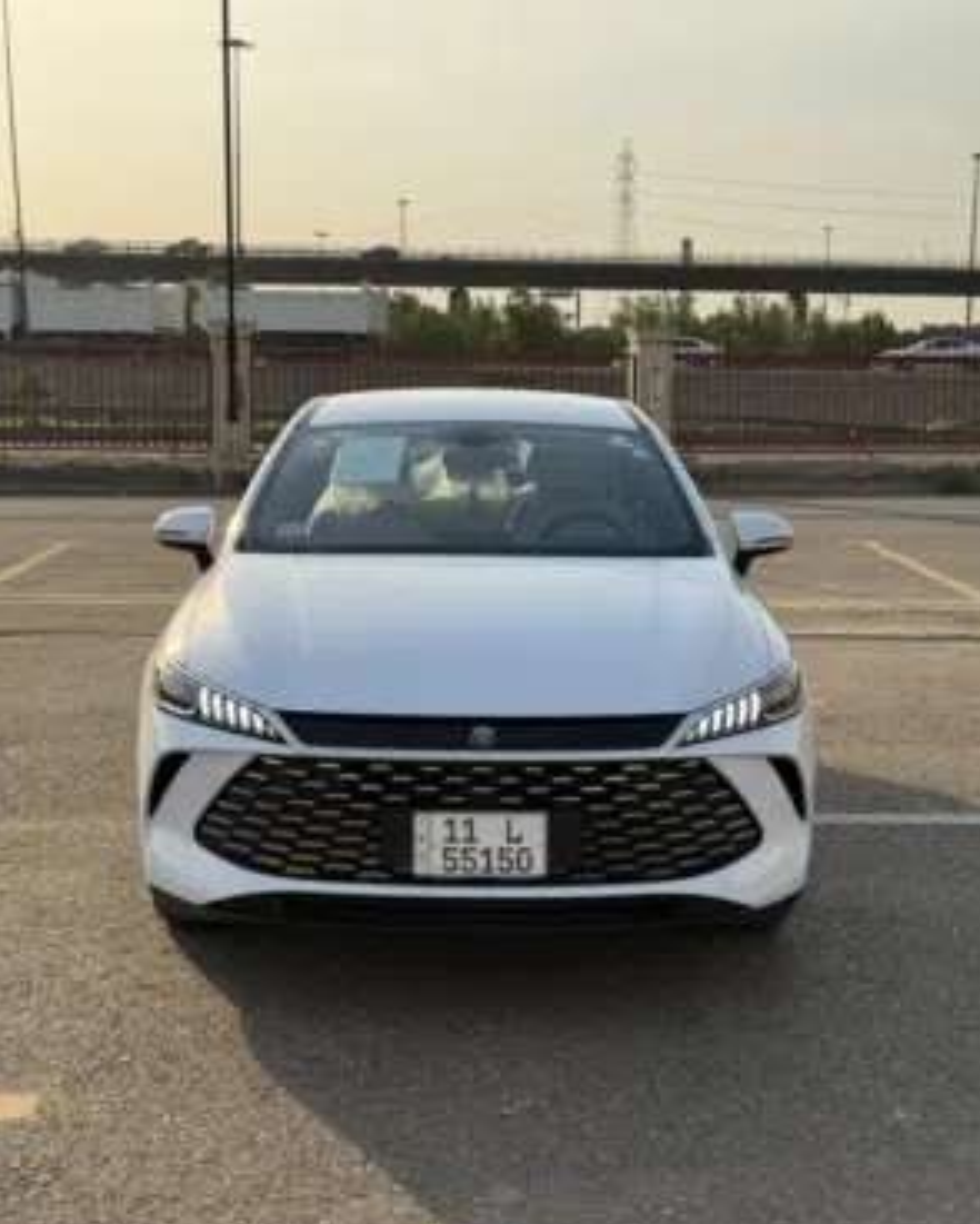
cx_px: 493
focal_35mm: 51
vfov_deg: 36.6
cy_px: 660
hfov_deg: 29.7
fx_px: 1847
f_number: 1.78
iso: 64
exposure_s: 1/4098
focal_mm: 6.76
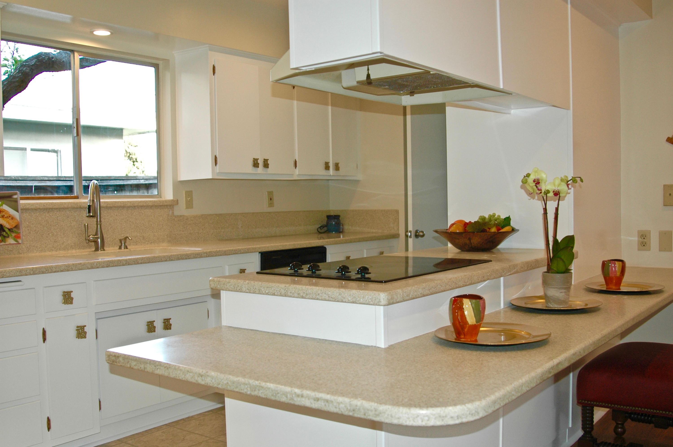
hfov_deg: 53.2
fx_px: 672
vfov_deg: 36.8
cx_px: 336
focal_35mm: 36
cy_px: 224
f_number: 3.5
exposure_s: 1/160
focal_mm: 24
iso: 400
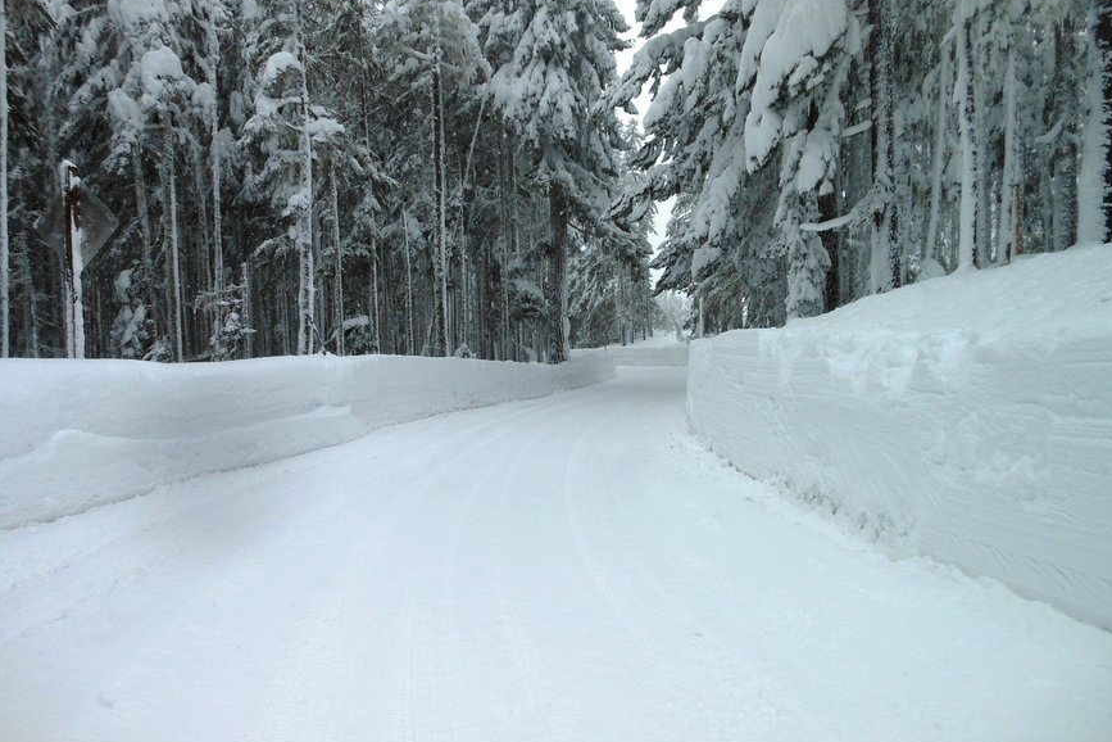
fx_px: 834
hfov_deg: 67.4
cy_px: 342
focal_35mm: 27
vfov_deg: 47.9
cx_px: 554
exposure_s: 1/1000
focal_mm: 4.5
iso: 80
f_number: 3.2
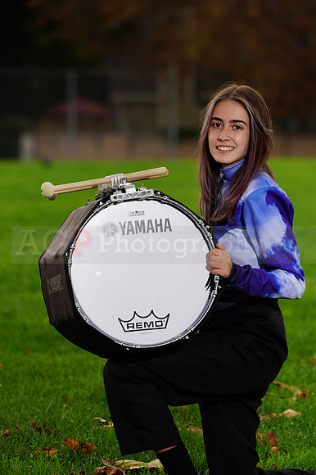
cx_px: 158
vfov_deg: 6.7
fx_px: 4034
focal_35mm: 306
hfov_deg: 4.5
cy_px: 238
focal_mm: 306
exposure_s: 1/160
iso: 160
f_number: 8
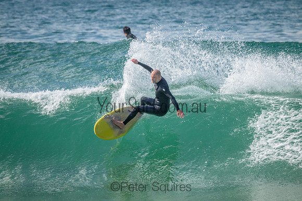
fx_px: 6712
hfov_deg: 2.6
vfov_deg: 1.7
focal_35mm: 800
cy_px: 100
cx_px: 151
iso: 2500
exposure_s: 1/1250
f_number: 11
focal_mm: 800
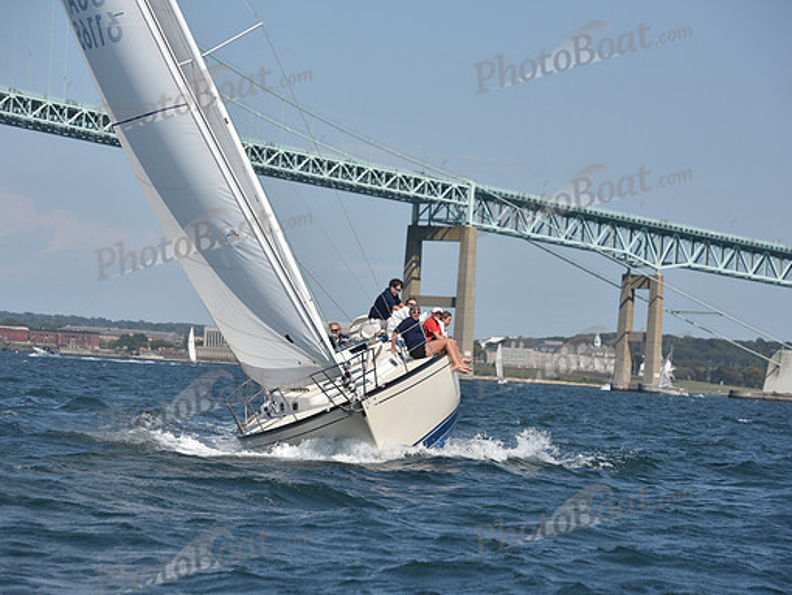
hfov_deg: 12.9
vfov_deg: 9.7
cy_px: 299
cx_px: 394
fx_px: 3502
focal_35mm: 153
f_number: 6.3
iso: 250
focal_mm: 140
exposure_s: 1/1000
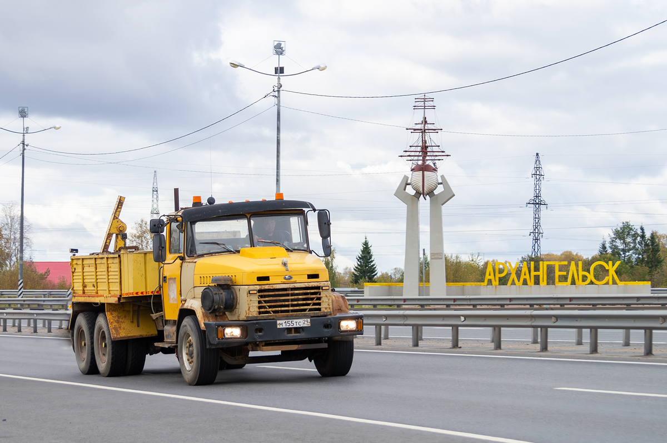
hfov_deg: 22.6
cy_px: 222
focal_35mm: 90
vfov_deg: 15.2
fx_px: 1665
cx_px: 334
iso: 200
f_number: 5.6
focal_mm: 60
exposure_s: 1/500
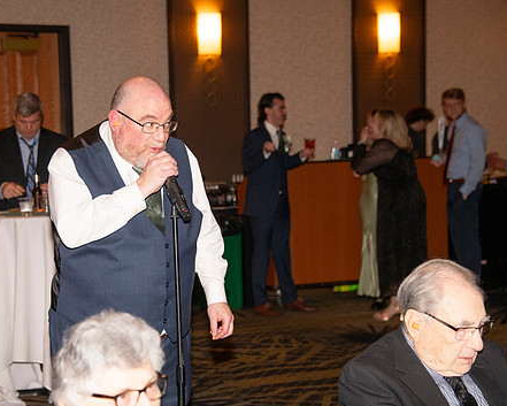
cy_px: 213
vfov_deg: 14.7
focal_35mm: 105
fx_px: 1576
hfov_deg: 18.2
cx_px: 190
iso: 2000
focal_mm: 85
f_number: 5.6
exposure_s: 1/60
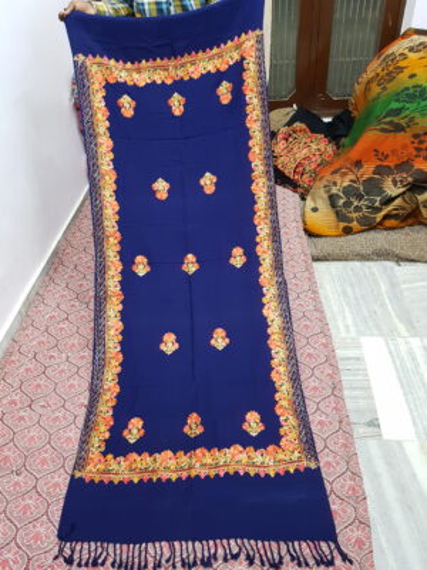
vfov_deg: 67.3
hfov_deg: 53.1
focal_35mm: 26
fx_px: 428
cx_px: 214
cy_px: 285
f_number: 1.7
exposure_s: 1/20
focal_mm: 4.2
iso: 200
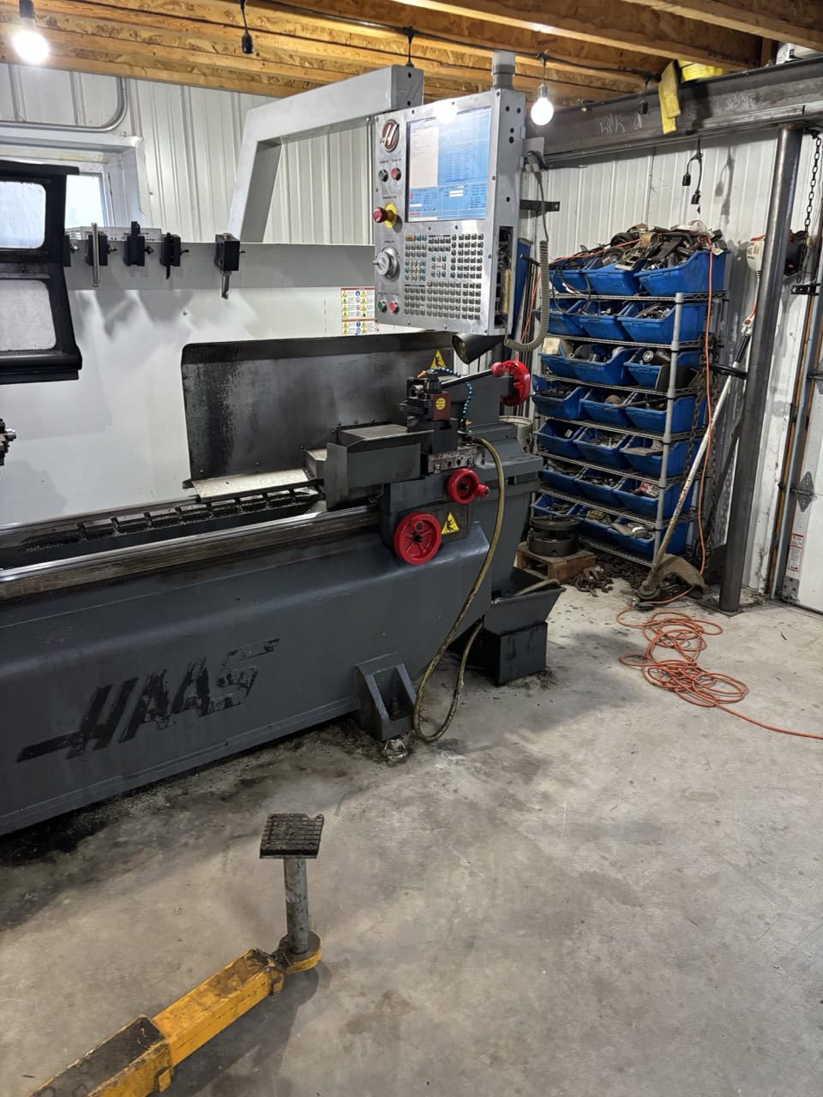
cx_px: 412
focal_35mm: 26
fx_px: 824
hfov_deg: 53.1
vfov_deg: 67.3
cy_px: 548
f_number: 1.6
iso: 320
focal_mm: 6
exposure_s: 1/60
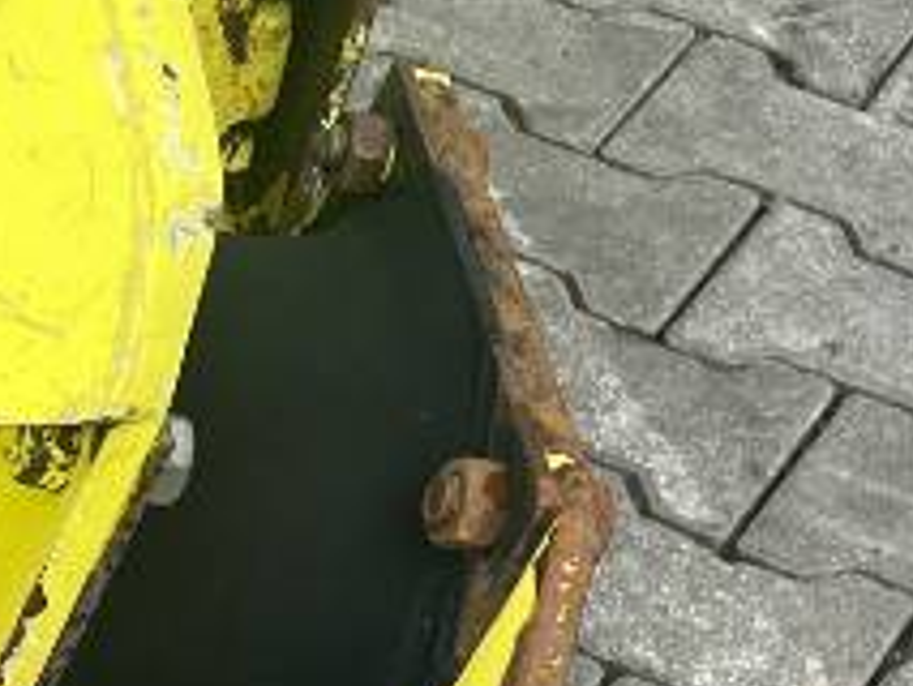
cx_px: -574
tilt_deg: -49.6
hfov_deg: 14.4
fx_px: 3299
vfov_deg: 11.4
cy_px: 1025
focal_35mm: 125
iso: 50
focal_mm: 5.7
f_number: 1.5
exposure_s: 1/1669
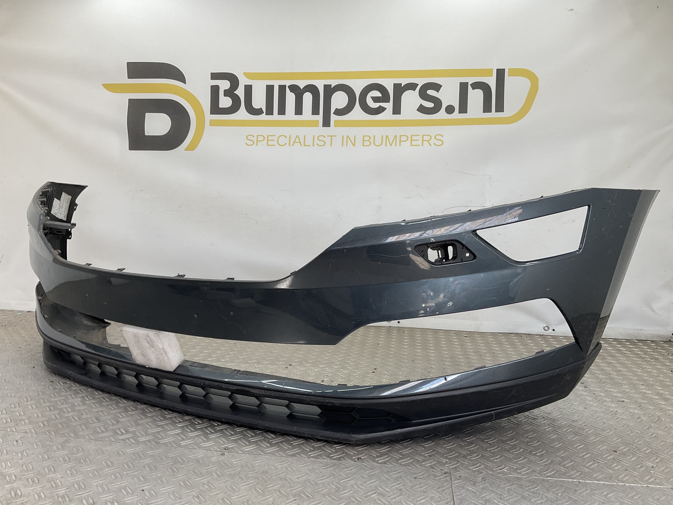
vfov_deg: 48.2
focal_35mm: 29
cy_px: 252
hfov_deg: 61.7
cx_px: 336
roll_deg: -2.8
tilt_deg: -5.9
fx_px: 564
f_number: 1.8
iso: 16
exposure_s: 1/154
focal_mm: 3
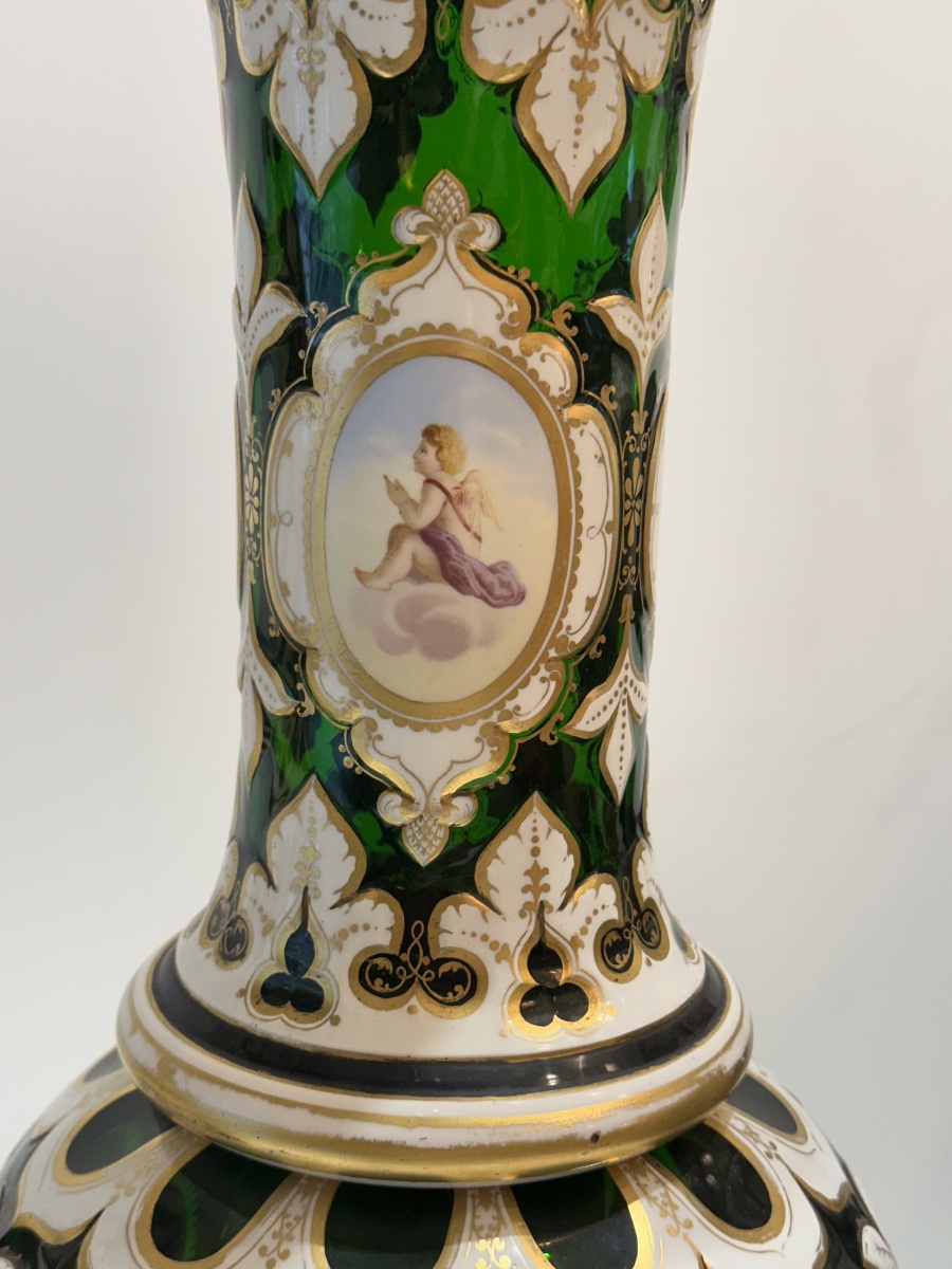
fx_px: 1760
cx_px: 476
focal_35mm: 48
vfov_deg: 39.7
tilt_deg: -9.9
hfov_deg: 30.3
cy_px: 634
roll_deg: -2.4
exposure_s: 1/100
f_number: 1.78
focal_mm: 6.86
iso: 125
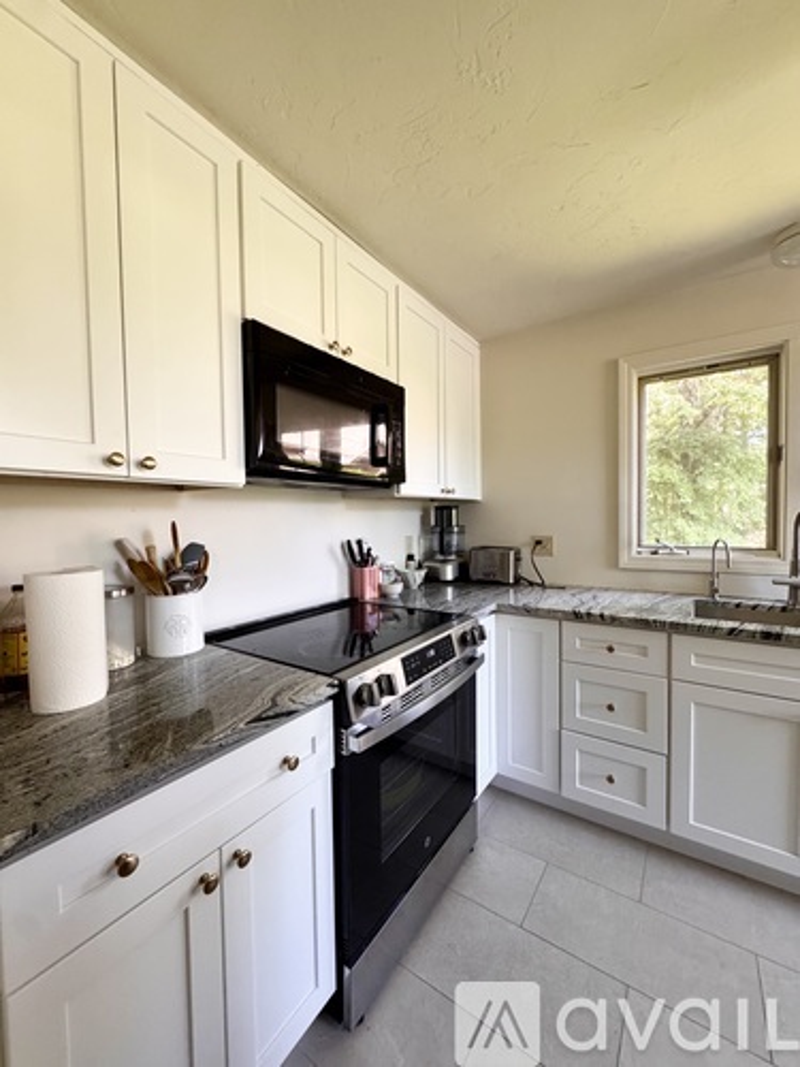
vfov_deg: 102.1
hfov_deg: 85.7
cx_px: 400
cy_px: 534
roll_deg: +1.2
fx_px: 431
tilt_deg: -2.0
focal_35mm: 14
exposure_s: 1/87
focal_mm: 2.22
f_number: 2.2
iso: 320
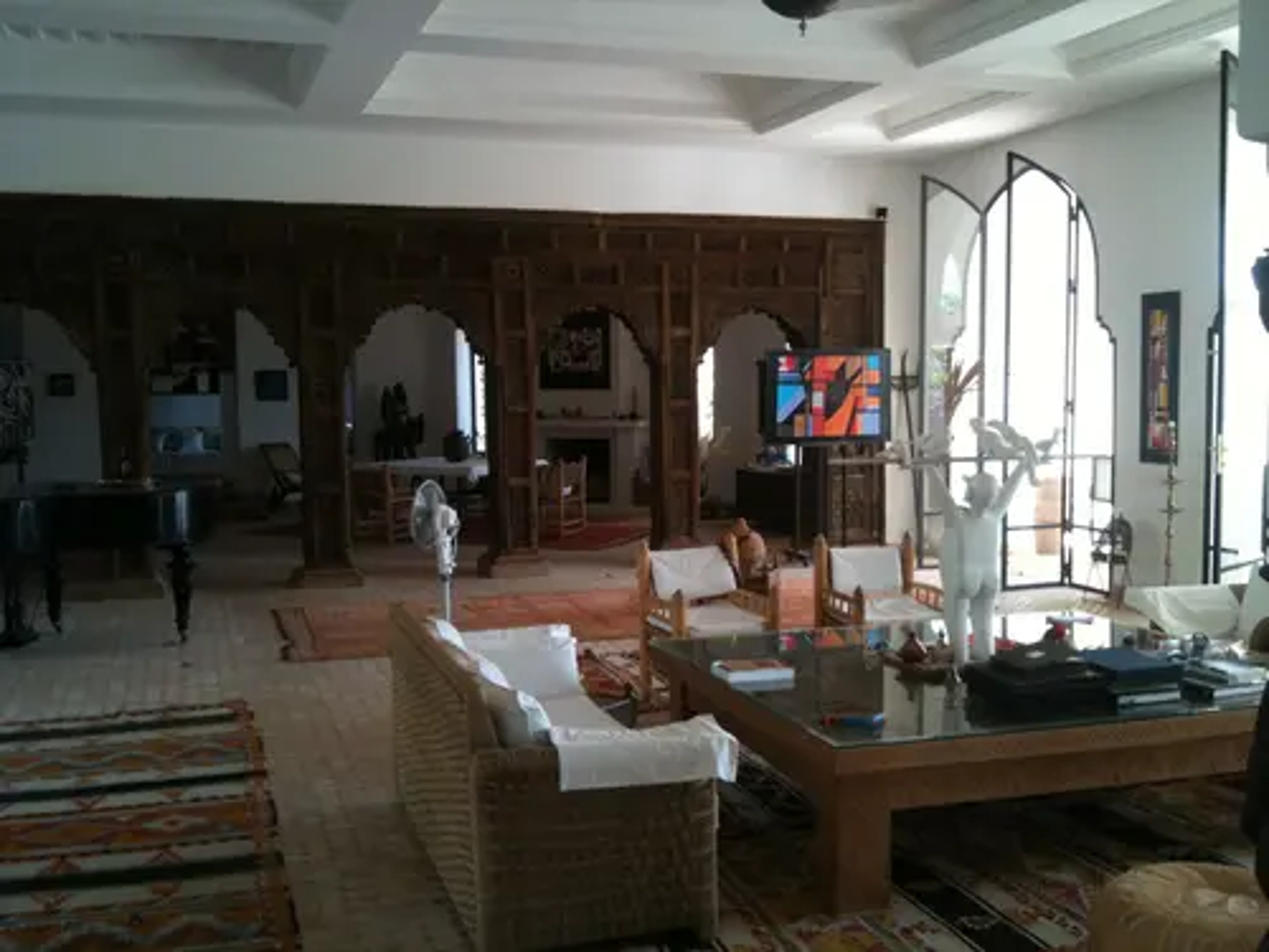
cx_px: 634
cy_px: 476
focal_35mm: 35
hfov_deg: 52.6
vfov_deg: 40.7
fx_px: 1283
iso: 64
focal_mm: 3.85
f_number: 2.8
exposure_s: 1/40
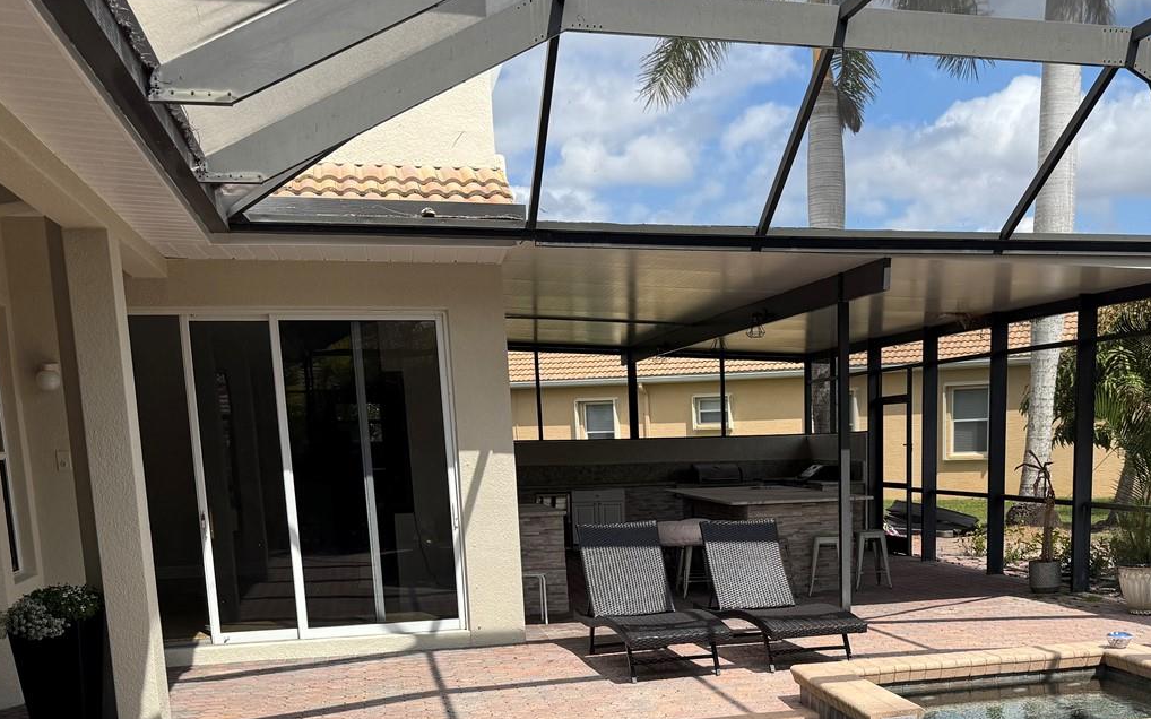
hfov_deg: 48.7
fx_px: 1255
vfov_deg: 30.6
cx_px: 729
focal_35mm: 40
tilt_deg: -8.5
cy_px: 648
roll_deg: +0.6
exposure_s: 1/2959
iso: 80
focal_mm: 6.76
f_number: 1.78
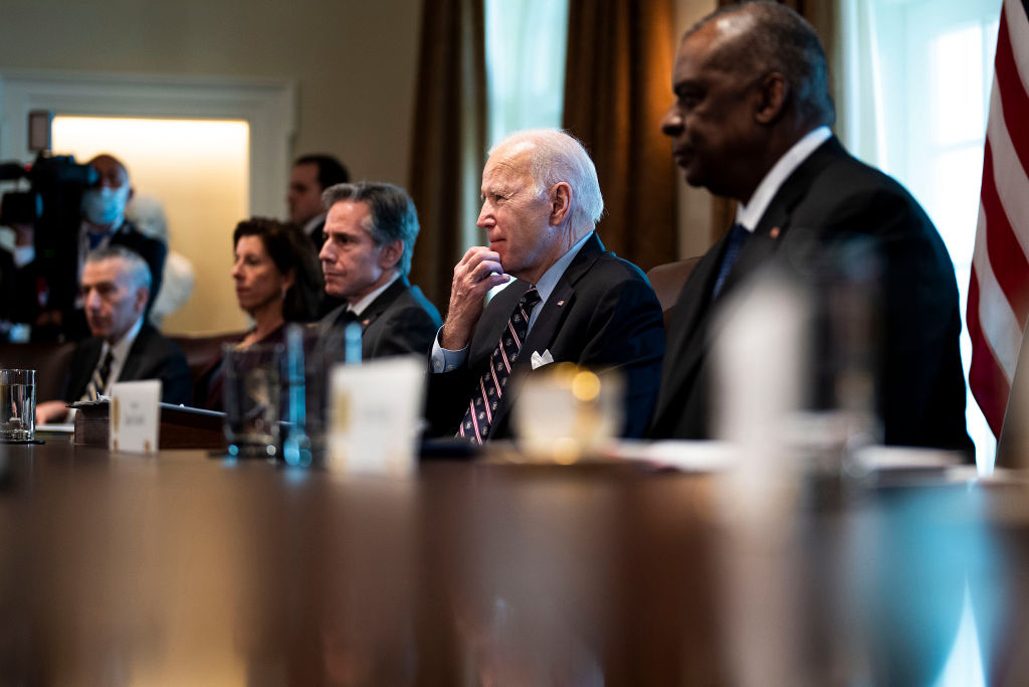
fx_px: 2144
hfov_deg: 27.0
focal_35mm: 75
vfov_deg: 18.2
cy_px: 344
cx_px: 514
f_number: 1.2
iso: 640
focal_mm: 50
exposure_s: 1/320
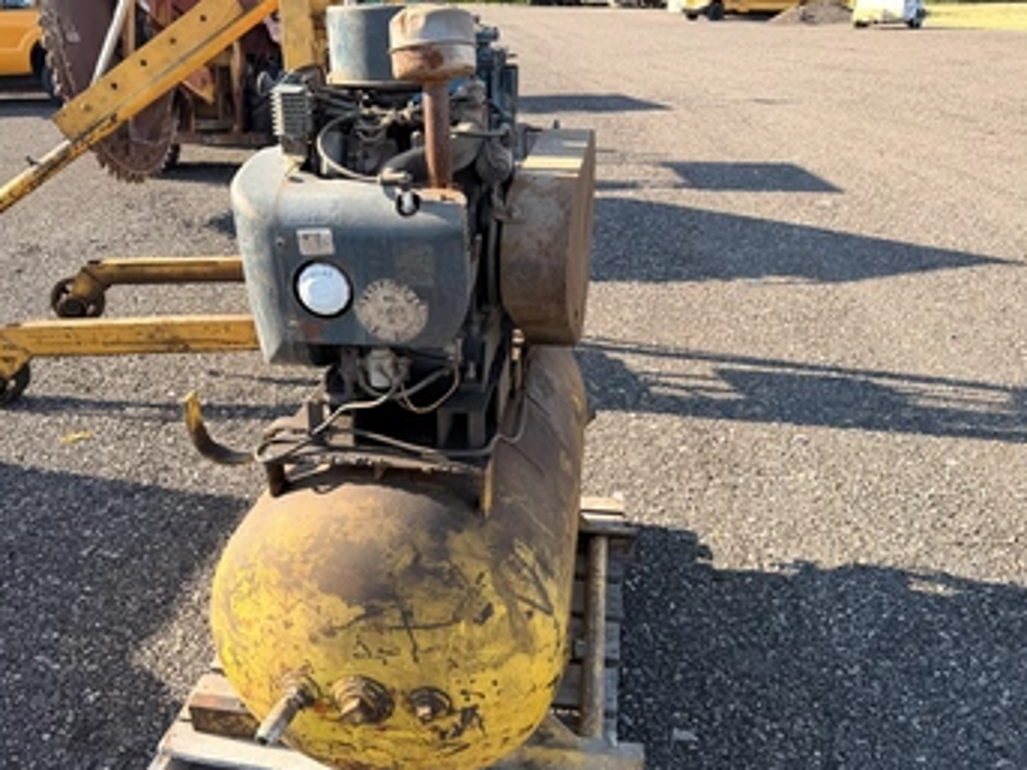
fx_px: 830
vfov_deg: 49.6
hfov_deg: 63.3
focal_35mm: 28
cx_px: 464
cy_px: 437
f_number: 1.78
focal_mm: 6.76
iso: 80
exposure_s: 1/1139
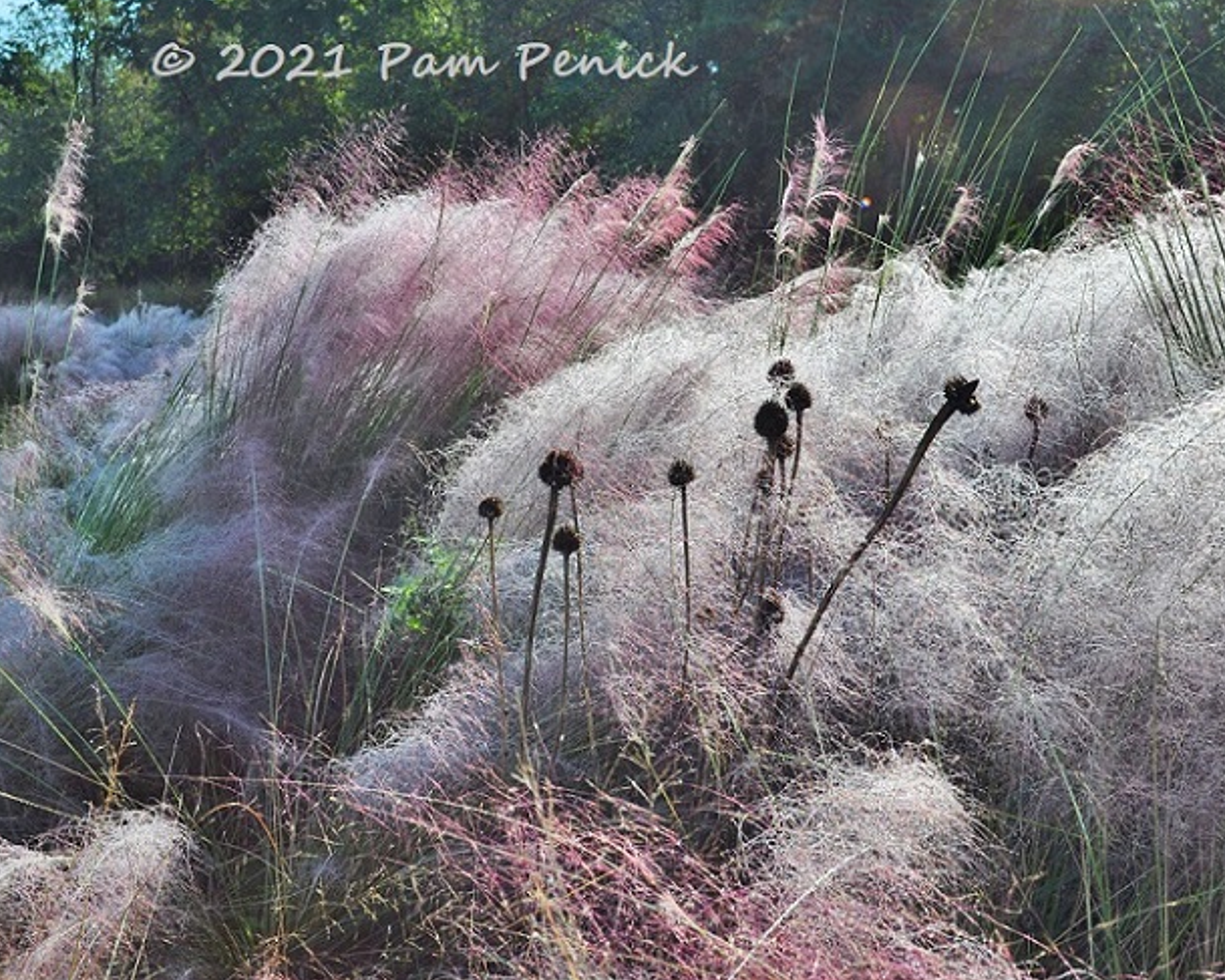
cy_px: 493
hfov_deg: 34.2
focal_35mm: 55
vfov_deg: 27.6
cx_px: 632
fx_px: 1994
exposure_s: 1/320
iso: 200
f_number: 10
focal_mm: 32
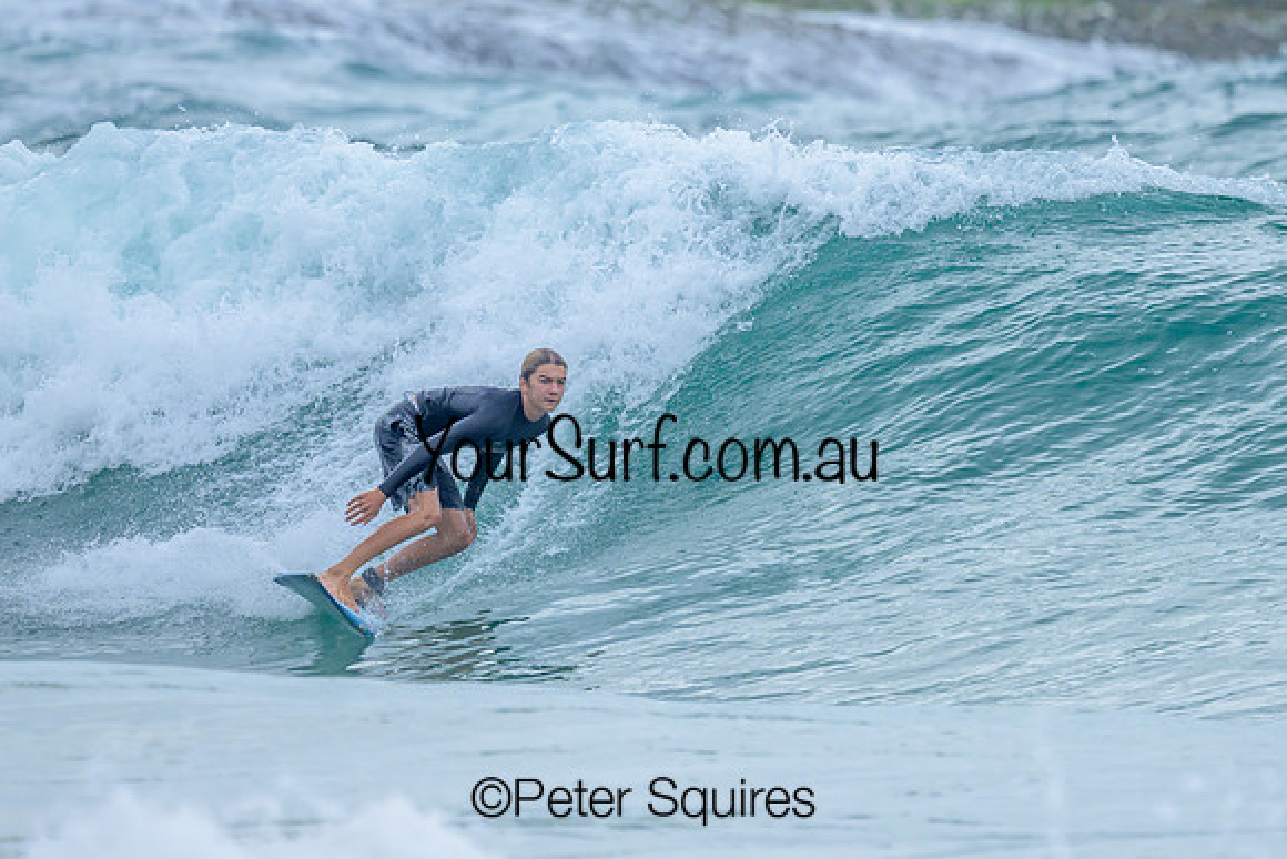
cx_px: 831
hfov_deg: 1.9
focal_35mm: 1100
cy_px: 269
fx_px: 39318
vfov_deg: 1.3
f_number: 6.3
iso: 560
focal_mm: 800
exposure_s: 1/2500
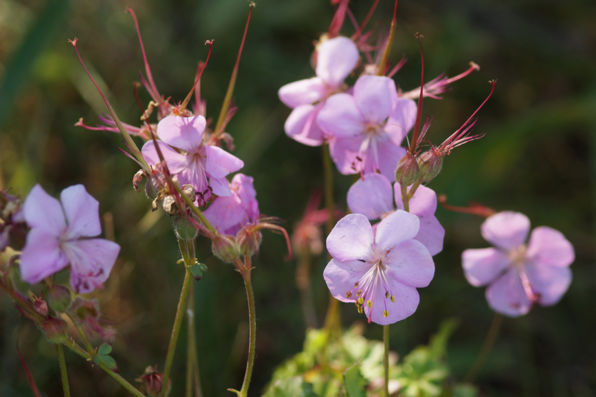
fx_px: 2483
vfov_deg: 9.1
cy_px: 198
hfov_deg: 13.7
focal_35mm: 150
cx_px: 298
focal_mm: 100
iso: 100
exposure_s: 1/200
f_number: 3.2
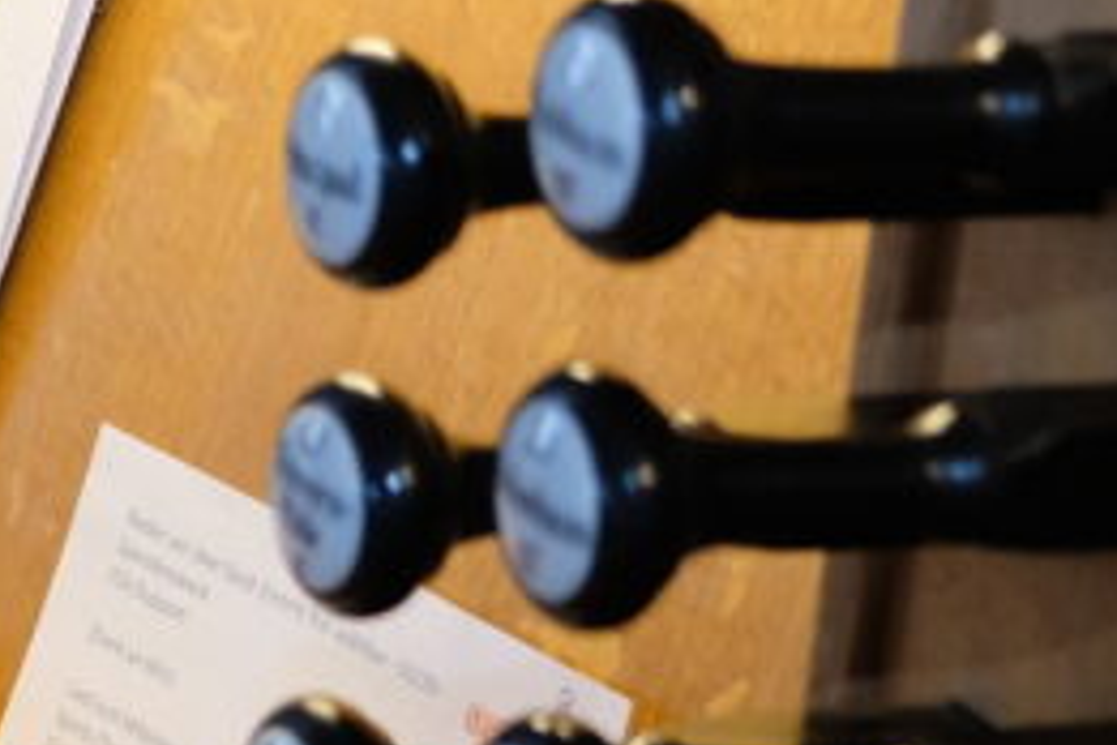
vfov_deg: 7.8
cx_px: -1288
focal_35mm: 175
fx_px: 5429
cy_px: 257
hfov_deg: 10.5
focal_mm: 25.4
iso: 800
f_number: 3.2
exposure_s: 1/34
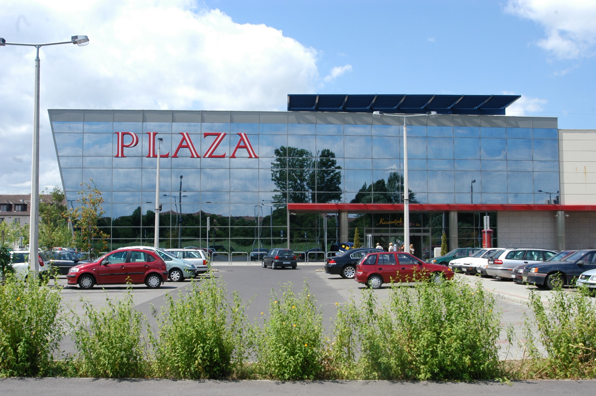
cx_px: 298
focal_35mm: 42
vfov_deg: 31.8
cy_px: 198
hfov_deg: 46.4
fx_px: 695
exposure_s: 1/320
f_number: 9
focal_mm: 28
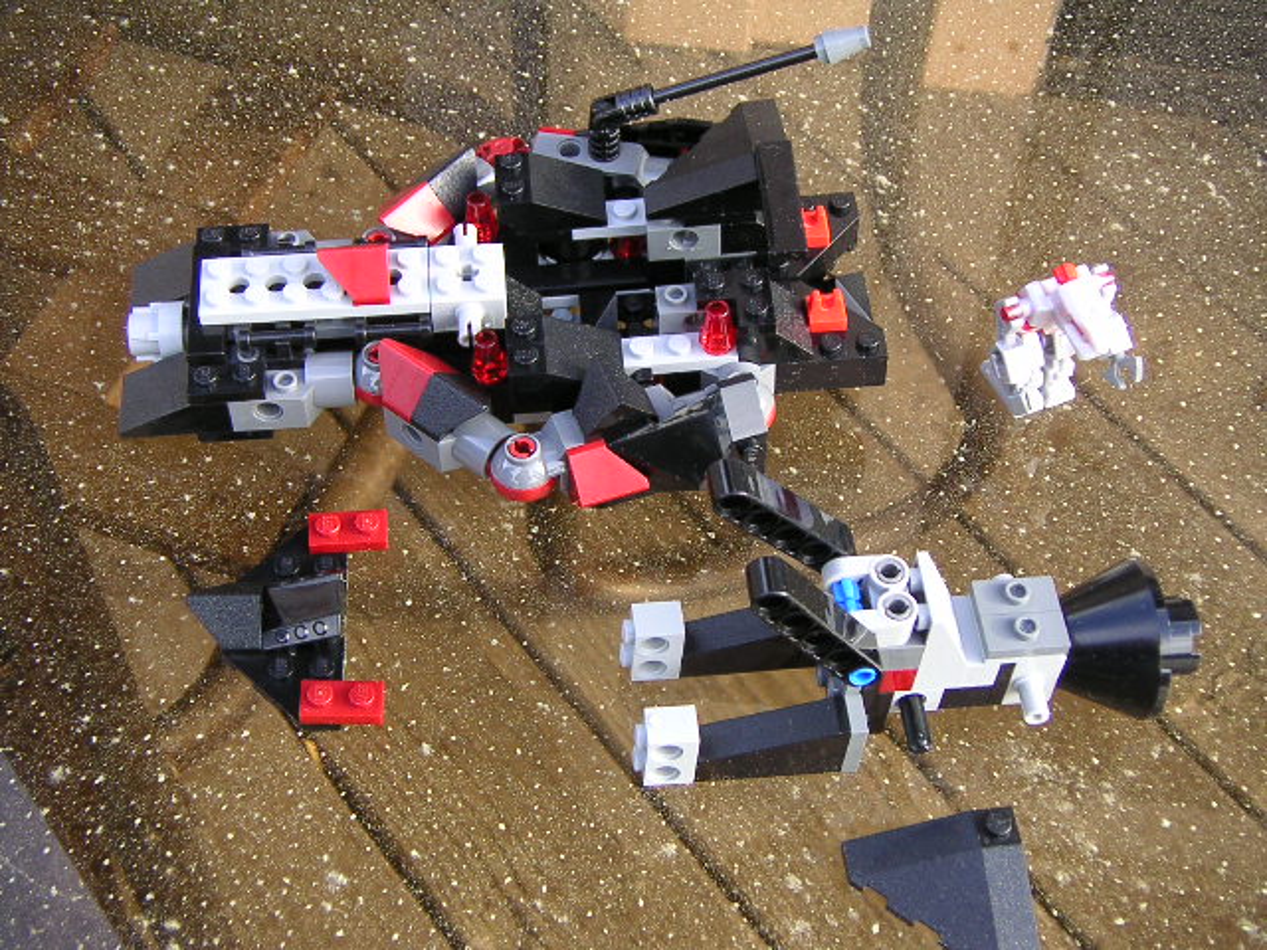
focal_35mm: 53
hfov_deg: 36.2
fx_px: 1940
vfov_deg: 27.5
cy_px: 475
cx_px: 634
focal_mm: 7
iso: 64
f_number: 3.1
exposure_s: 1/60
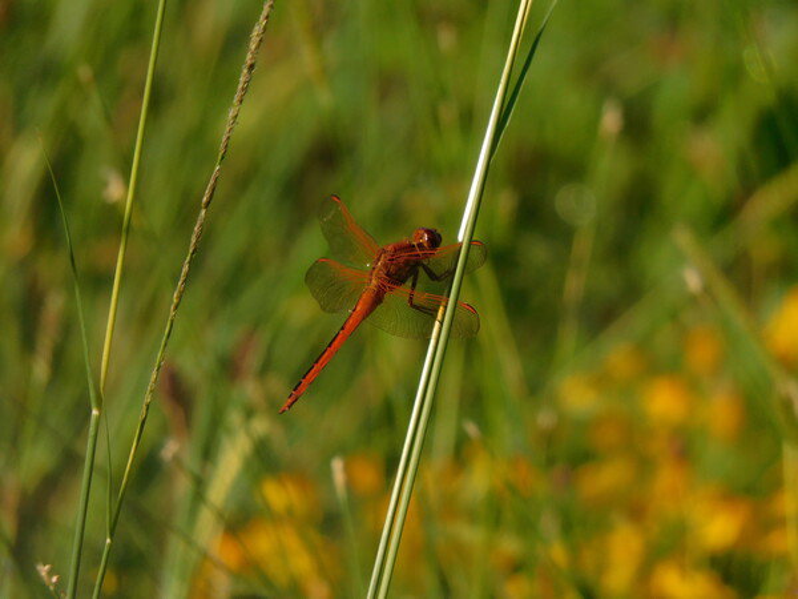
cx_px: 399
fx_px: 27664
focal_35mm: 1200
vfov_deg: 1.2
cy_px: 300
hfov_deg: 1.7
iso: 125
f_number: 6
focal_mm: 215
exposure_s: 1/640
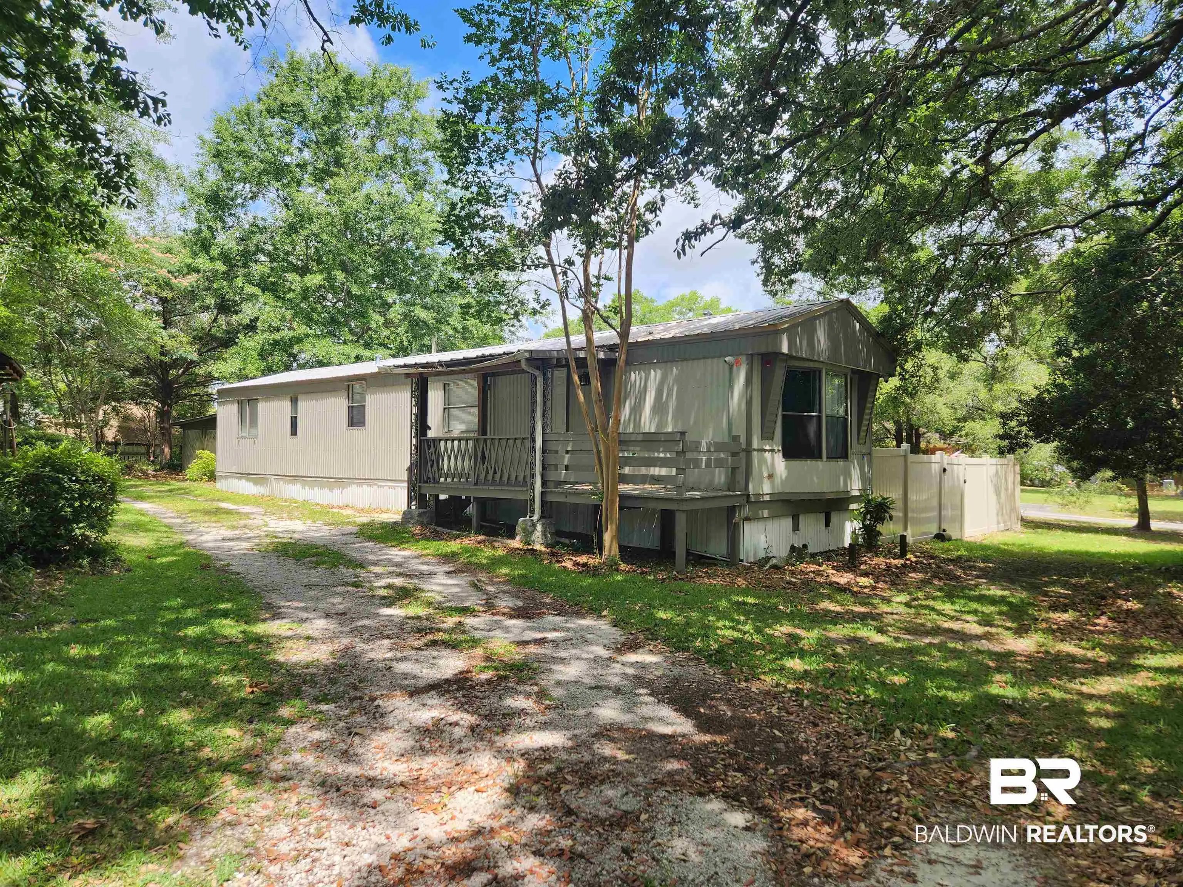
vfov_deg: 58.9
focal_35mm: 23
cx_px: 592
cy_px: 444
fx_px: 786
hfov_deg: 73.9
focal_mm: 5.4
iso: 20
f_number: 1.8
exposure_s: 1/562
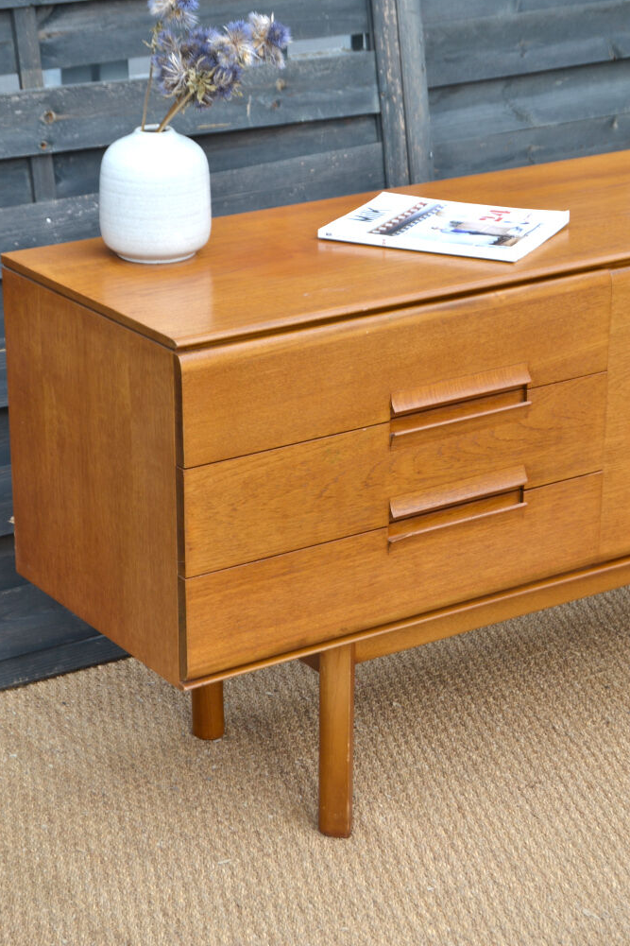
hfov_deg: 15.8
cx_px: 304
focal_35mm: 87
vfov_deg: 23.5
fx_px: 2272
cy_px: 459
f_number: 5.6
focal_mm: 55
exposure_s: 1/125
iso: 125
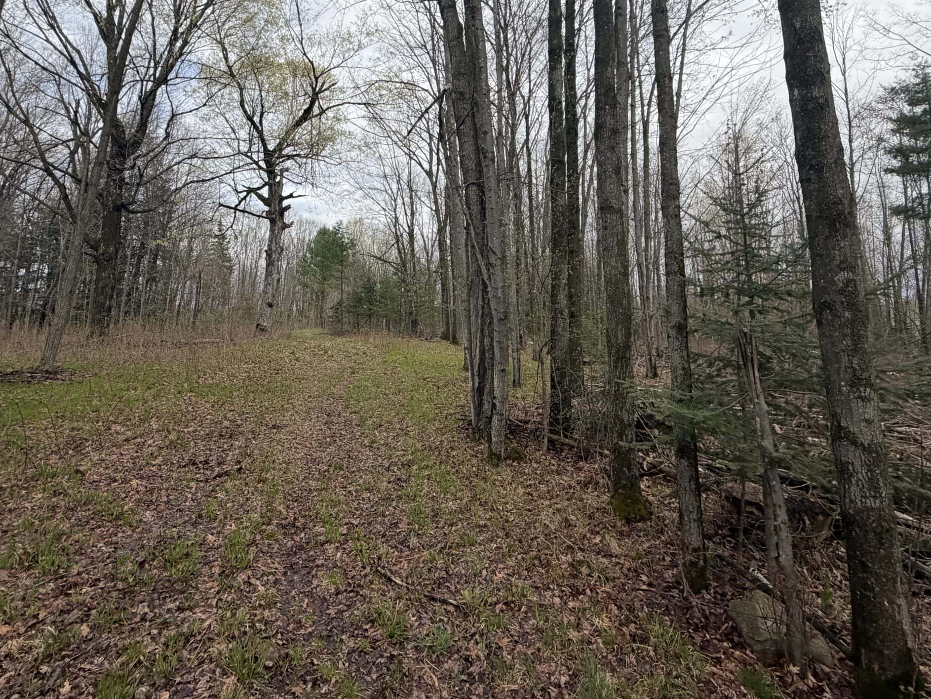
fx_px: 511
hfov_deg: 84.6
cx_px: 451
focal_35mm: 19
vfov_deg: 67.2
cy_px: 244
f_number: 2.2
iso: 40
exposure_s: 1/770
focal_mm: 2.22
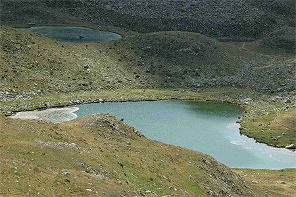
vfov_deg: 13.0
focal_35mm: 105
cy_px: 98
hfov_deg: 19.5
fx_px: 862
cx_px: 148
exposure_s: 1/320
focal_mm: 70
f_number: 9
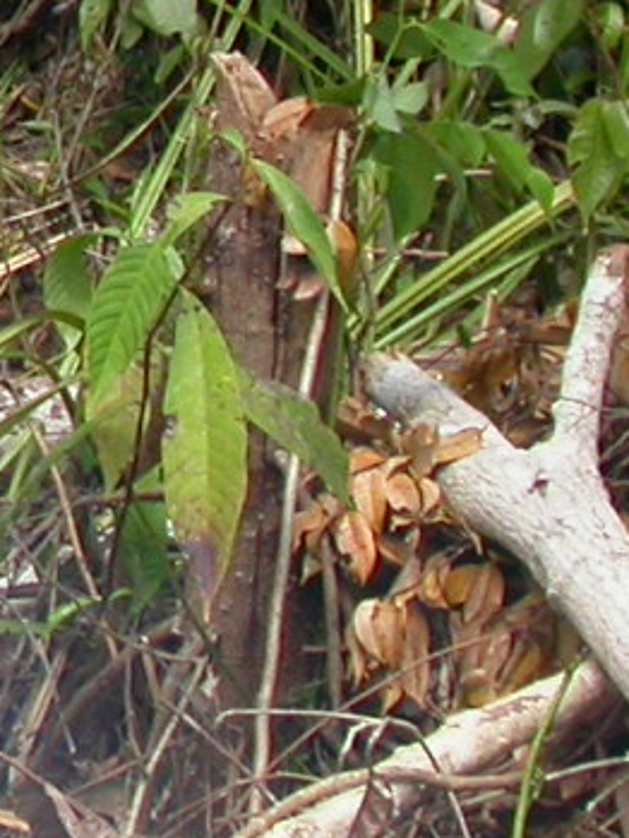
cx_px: -1054
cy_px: -175
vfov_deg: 11.1
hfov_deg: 7.7
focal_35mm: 174
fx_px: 4213
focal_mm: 7.85
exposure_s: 1/143
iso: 100
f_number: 4.7
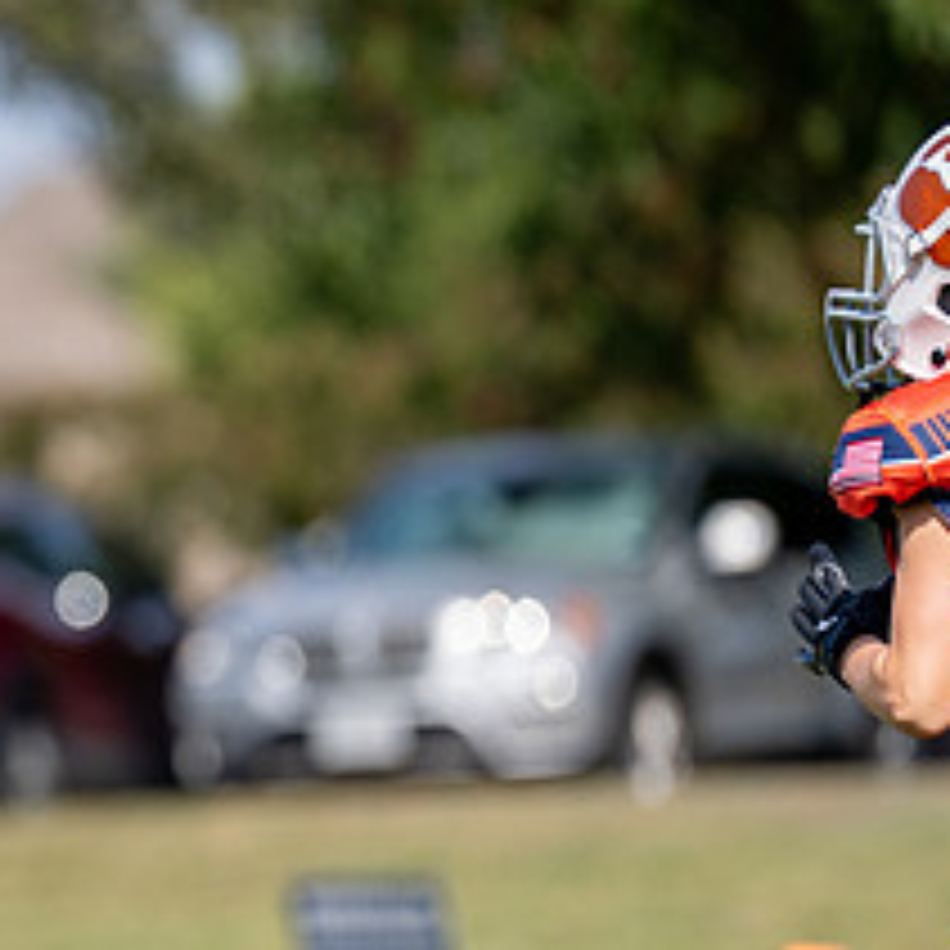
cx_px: -386
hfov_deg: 2.8
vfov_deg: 2.8
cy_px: 588
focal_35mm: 617
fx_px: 19157
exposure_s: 1/2500
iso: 160
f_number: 2.8
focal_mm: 200
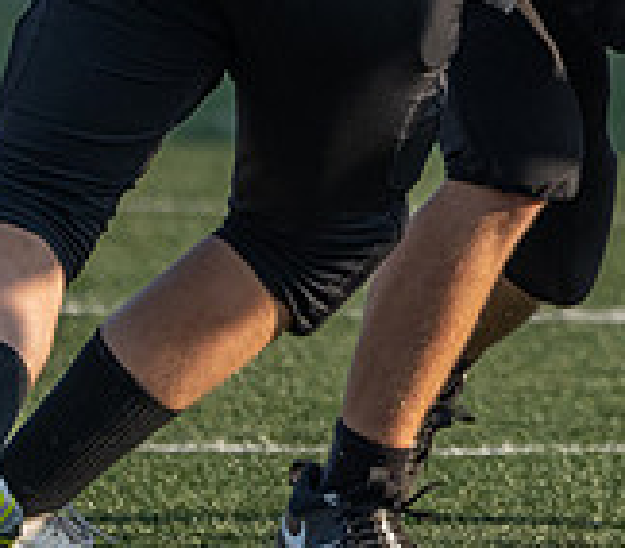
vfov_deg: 1.2
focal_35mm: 1397
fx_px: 26833
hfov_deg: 1.3
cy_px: -202
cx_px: 820
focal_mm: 358
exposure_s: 1/1250
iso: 500
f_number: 5.6
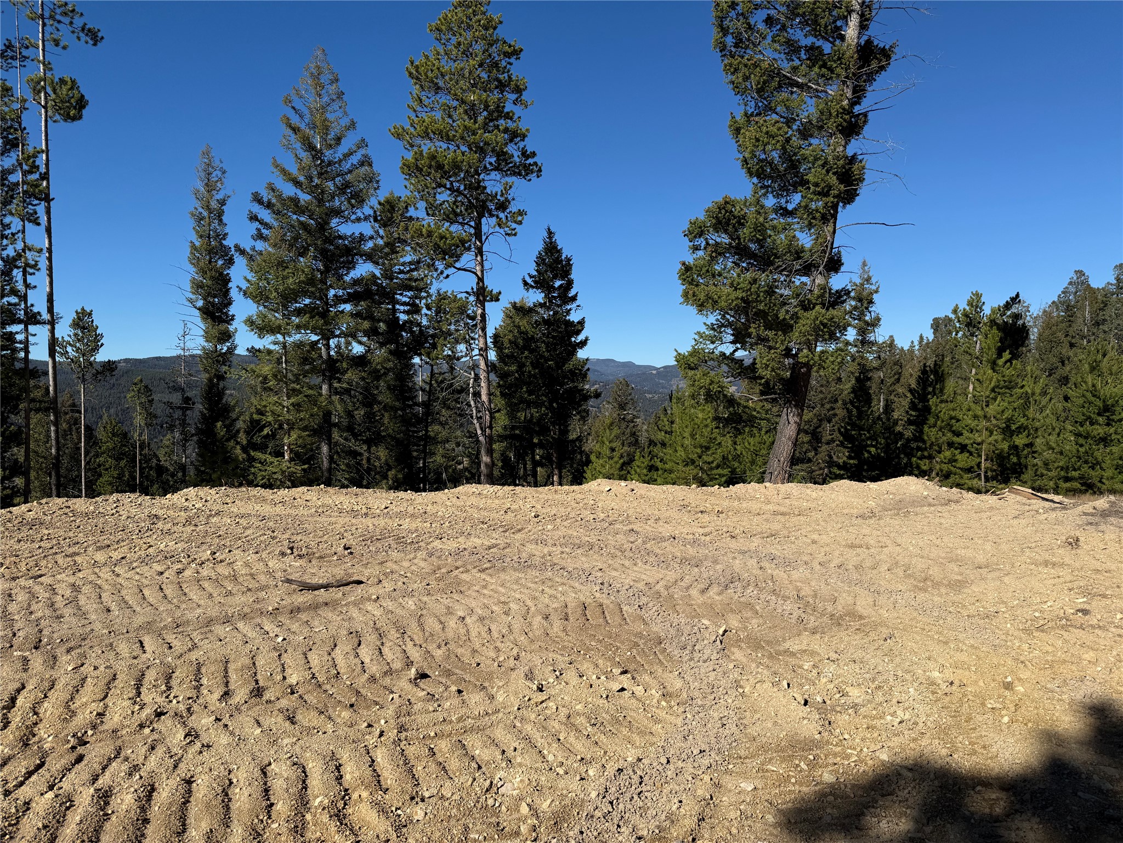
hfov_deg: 71.6
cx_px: 562
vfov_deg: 56.8
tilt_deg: -3.1
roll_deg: -1.3
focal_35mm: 24
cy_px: 422
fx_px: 779
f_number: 1.78
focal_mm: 6.76
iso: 80
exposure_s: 1/6173
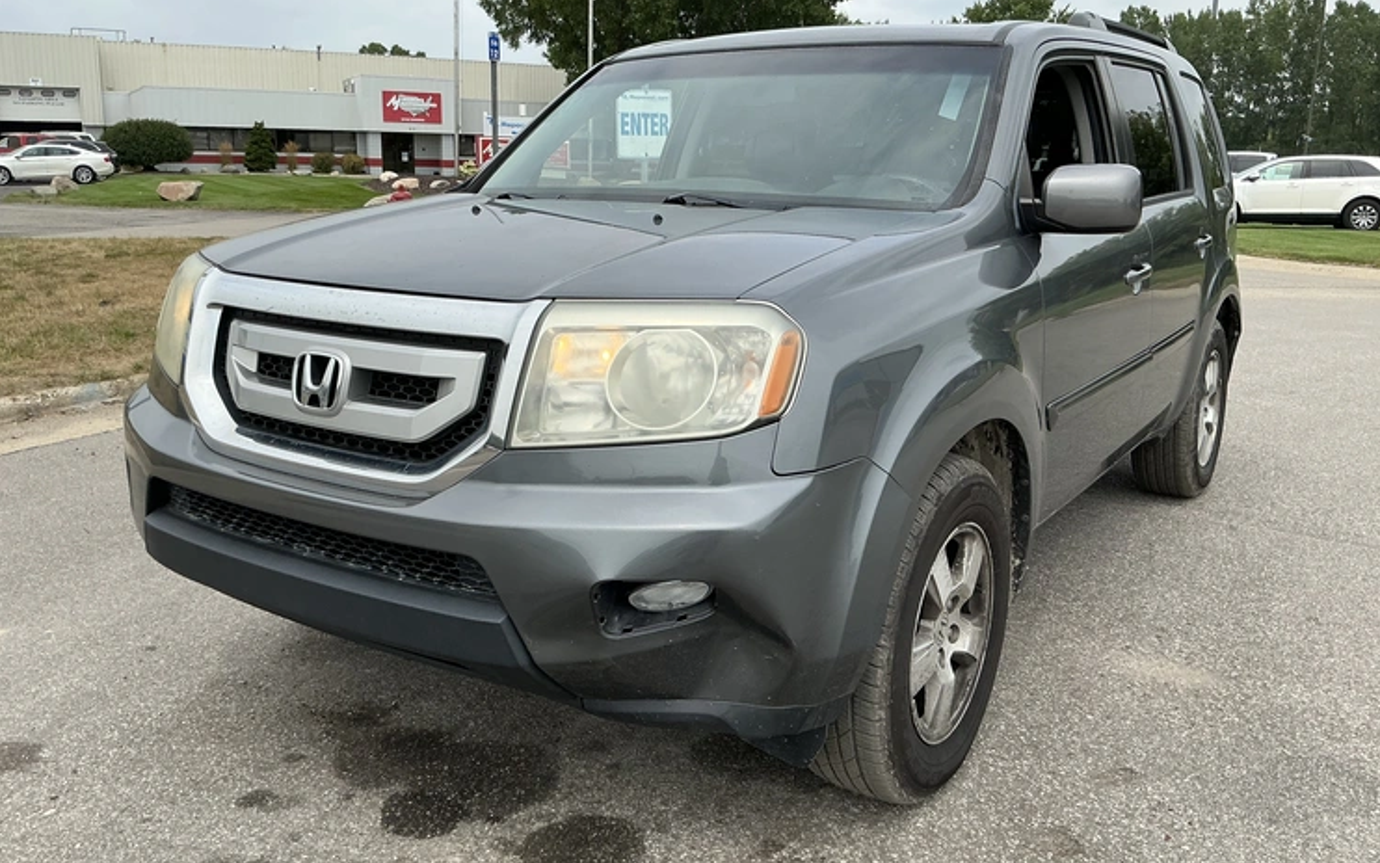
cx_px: 694
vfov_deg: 41.8
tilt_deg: -10.8
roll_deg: -0.9
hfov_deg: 62.9
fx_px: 1128
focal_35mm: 30
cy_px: 405
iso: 25
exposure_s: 1/1412
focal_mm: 3
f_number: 1.8
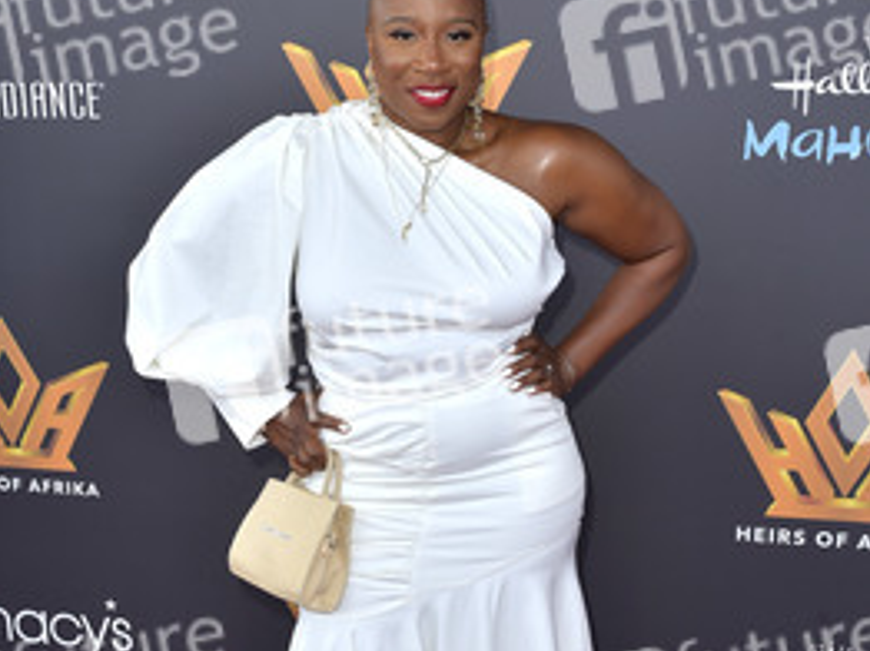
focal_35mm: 50
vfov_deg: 28.4
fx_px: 1255
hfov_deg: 38.2
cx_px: 430
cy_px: 531
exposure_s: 1/250
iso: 160
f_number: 7.1
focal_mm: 34
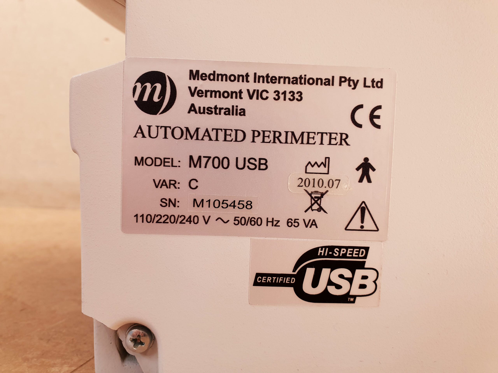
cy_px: 186
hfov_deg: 67.3
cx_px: 249
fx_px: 374
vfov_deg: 53.1
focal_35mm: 26
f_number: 2.4
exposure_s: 1/50
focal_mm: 4.3
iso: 125
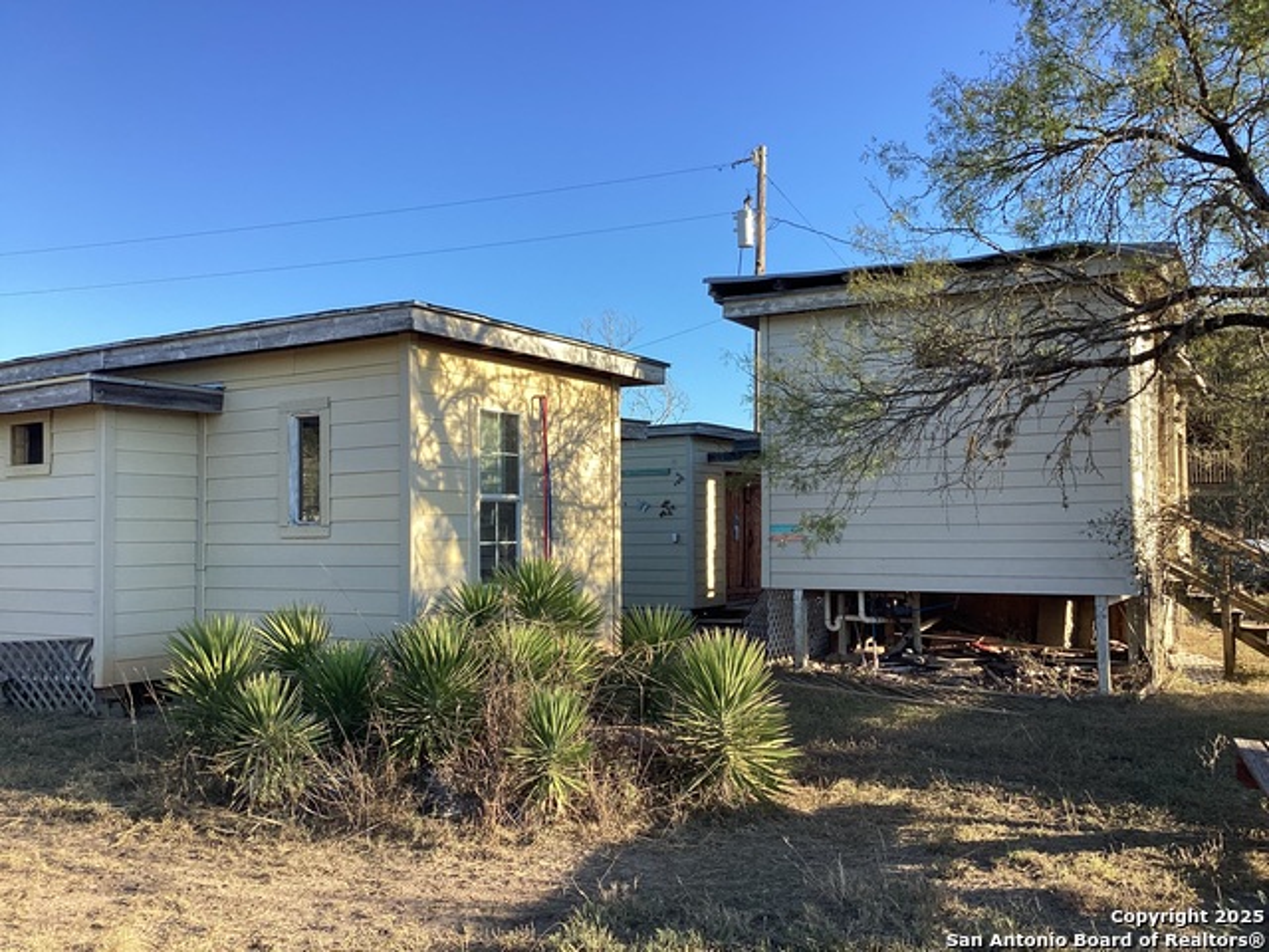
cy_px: 476
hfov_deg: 58.4
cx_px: 634
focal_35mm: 31
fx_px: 1136
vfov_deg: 45.4
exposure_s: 1/438
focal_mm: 3.3
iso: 25
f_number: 2.4
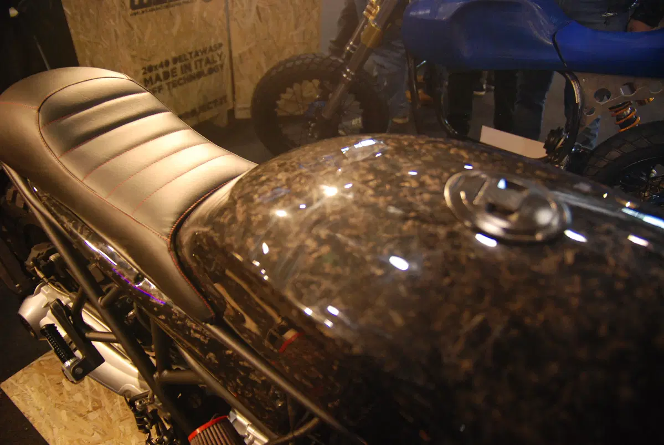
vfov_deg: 53.3
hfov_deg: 73.7
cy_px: 222
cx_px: 332
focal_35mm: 24
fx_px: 443
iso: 1000
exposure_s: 1/125
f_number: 2.8
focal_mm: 16
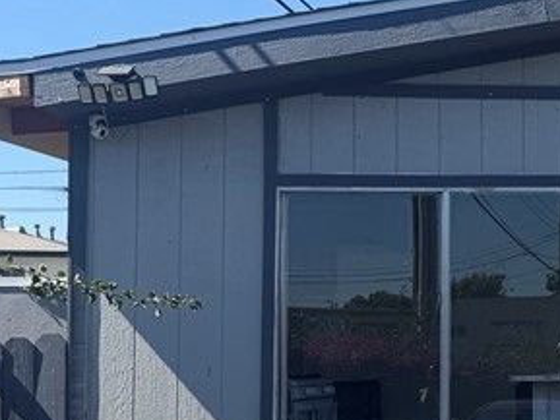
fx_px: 1376
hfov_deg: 20.4
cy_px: 325
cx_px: 787
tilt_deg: +1.9
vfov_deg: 17.3
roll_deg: -0.4
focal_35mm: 85
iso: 80
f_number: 1.78
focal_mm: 6.76
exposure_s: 1/3279
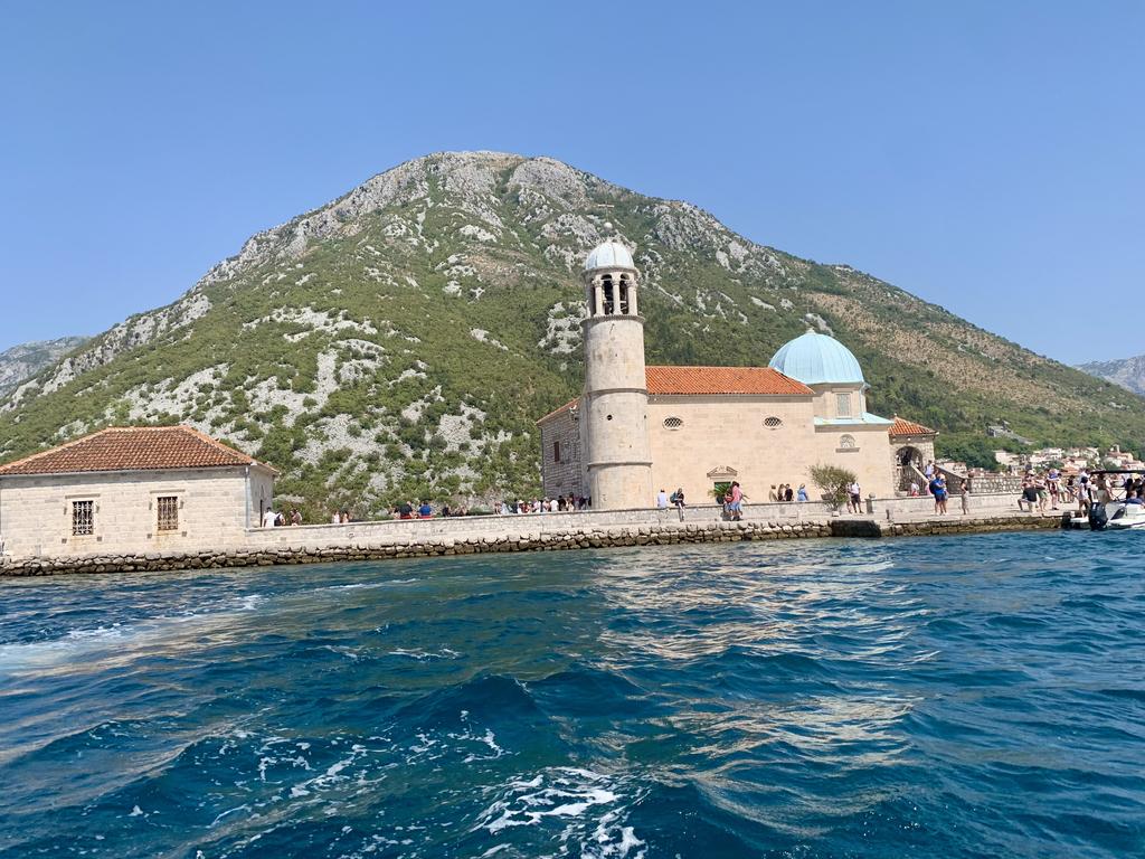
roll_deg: +1.4
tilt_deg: +6.1
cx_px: 572
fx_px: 860
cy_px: 430
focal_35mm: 26
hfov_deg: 67.3
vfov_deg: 53.1
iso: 25
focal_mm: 4.25
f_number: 1.8
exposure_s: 1/2309
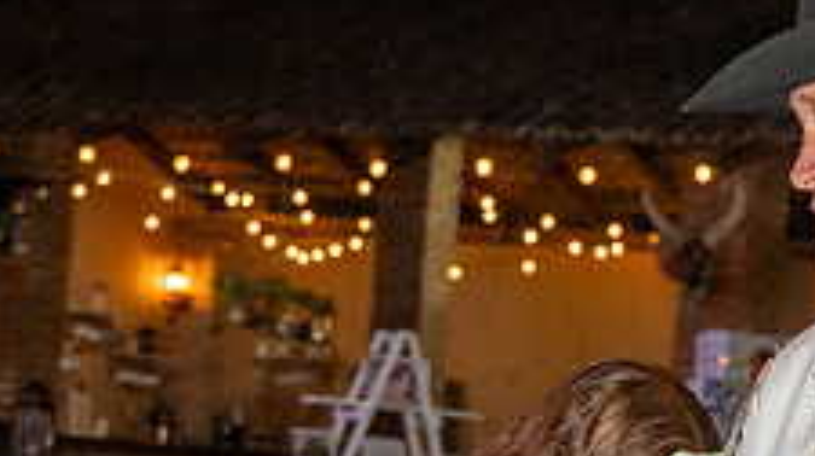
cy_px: 653
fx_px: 3389
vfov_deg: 7.6
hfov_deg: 13.4
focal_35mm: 157
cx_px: 898
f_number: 5.6
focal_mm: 58
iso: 2000
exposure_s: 1/200
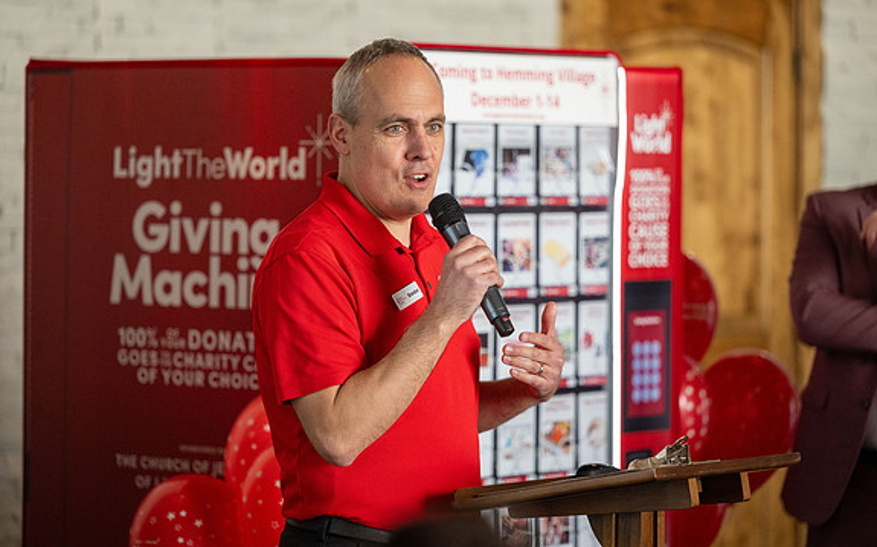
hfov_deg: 13.8
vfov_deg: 8.6
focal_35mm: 152
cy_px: 273
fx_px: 3632
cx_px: 447
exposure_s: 1/500
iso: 1600
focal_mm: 145
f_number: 2.8
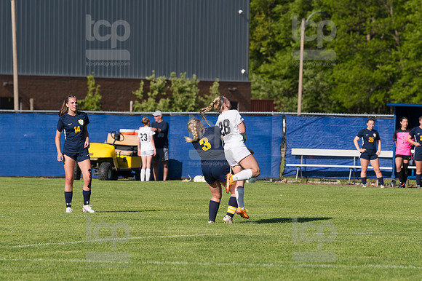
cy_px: 140
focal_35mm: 300
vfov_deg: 4.6
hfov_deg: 6.9
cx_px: 211
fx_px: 3515
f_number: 5.6
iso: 250
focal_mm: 200
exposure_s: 1/1600
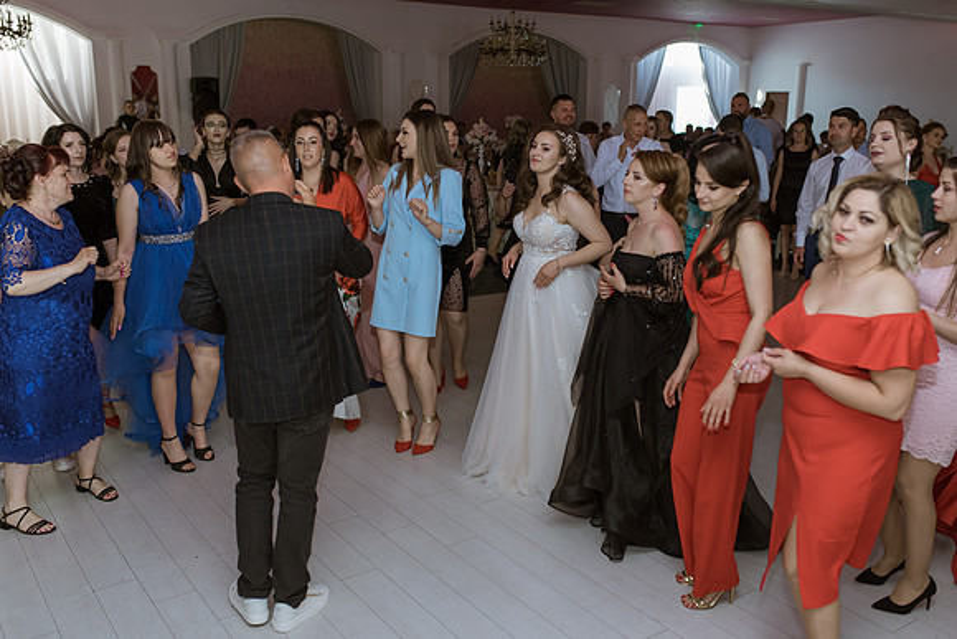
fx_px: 931
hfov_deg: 54.4
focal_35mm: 35
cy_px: 320
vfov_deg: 37.9
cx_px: 478
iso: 1000
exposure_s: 1/200
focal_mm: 35
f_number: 2.5
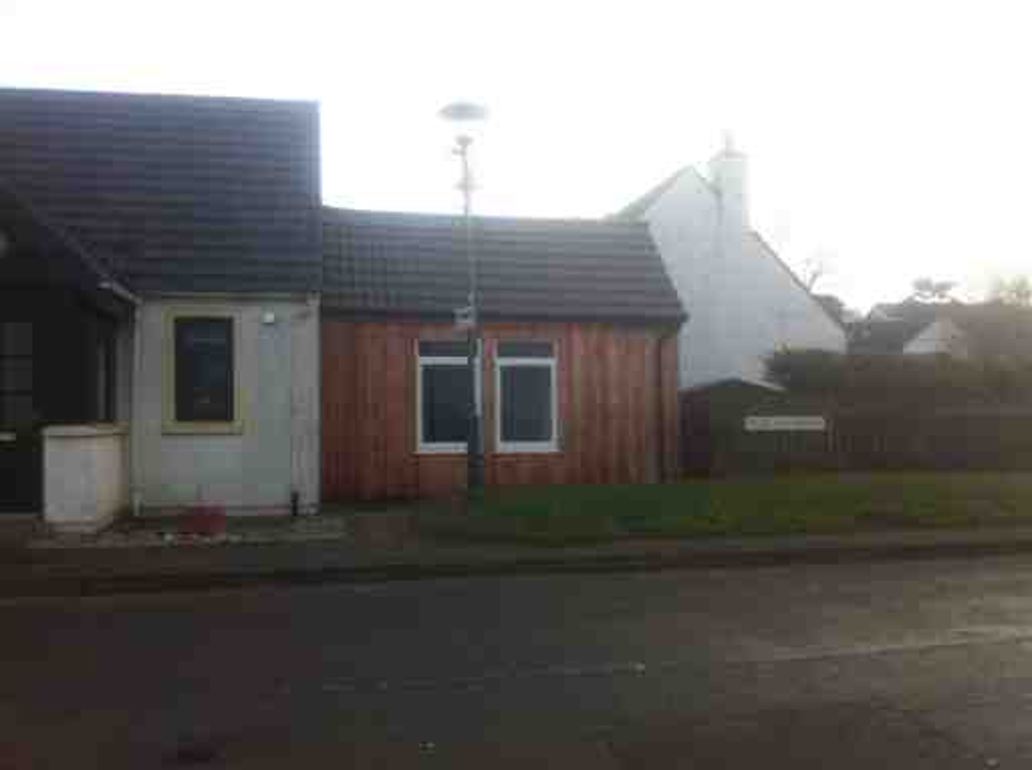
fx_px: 1041
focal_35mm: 35
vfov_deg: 40.6
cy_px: 385
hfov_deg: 52.7
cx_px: 516
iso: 80
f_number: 2.8
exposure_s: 1/138
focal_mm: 3.85
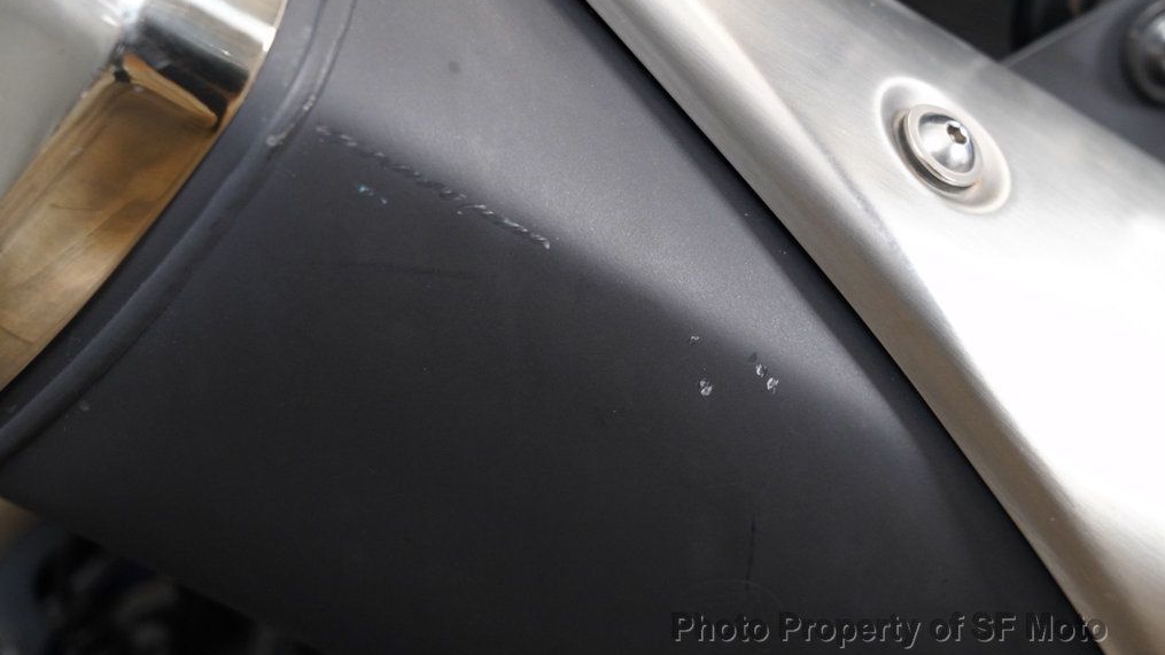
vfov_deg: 10.9
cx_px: 578
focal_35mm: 111
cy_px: 270
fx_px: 3429
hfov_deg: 19.3
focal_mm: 105
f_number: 7.1
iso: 5000
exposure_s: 1/100
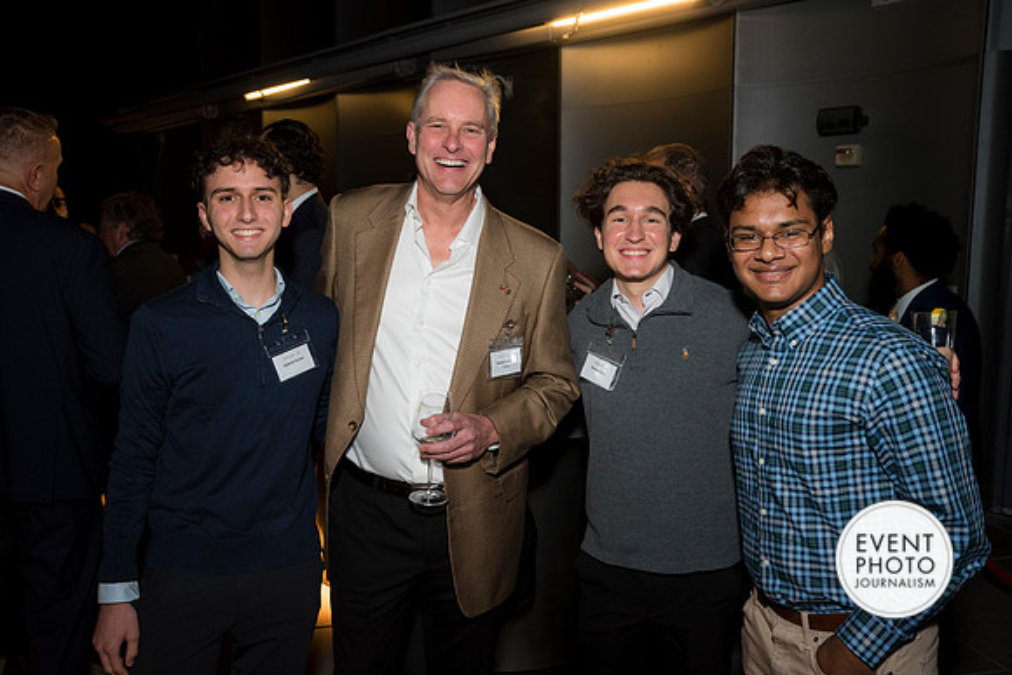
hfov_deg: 60.3
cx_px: 506
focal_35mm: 31
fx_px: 872
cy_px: 338
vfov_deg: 42.3
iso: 800
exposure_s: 1/125
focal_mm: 31
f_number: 5.6
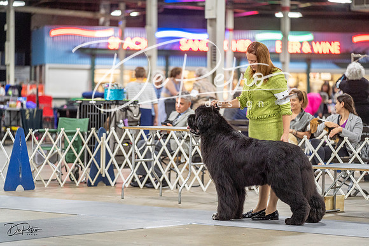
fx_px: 1374
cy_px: 123
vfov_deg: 10.2
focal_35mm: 134
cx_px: 184
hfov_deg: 15.3
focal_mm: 134
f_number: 2.8
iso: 2500
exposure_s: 1/160
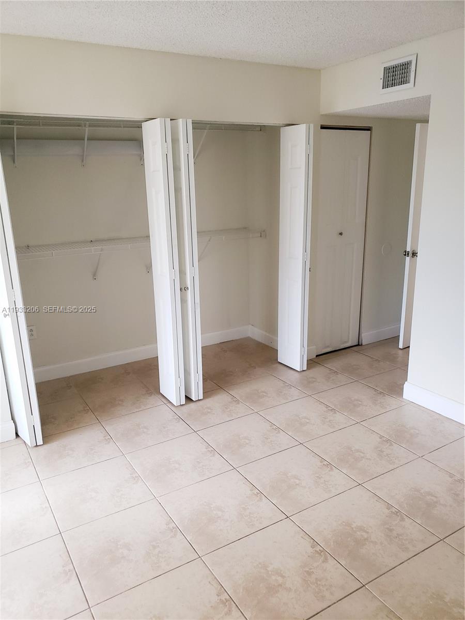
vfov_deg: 67.3
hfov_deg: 53.1
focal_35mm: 26
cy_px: 310
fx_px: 466
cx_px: 232
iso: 250
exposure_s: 1/30
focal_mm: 4.3
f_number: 1.5
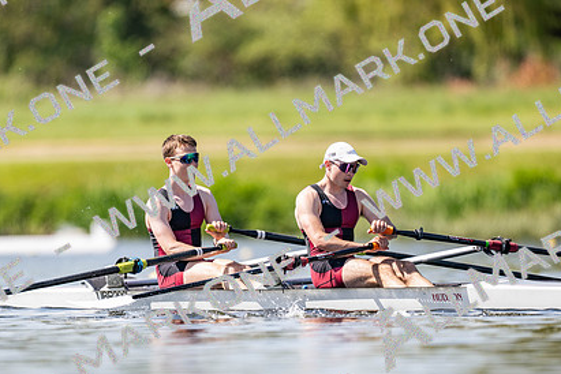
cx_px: 262
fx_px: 13198
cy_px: 242
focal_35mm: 847
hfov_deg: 2.4
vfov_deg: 1.6
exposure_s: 1/2500
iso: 320
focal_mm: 600
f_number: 4
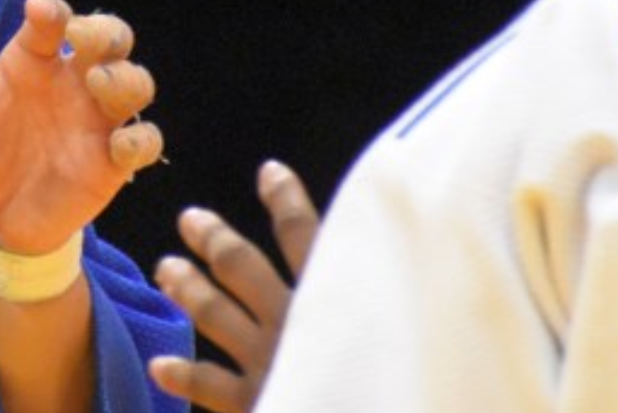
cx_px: -89
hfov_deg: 1.4
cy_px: -93
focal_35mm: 1500
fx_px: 25763
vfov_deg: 0.9
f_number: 7.1
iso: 6400
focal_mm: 250
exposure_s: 1/640
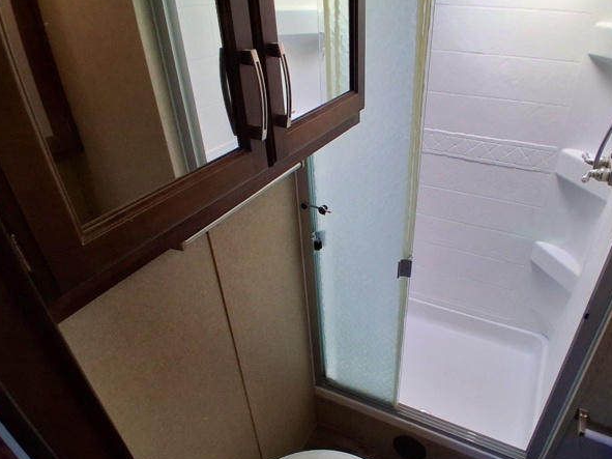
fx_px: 407
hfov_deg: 73.2
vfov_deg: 58.8
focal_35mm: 23
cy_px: 252
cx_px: 367
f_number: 2.2
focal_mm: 1.4
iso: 100
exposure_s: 1/120
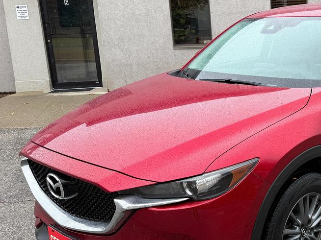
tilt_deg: -12.2
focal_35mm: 47
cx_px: 287
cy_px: 122
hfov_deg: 37.8
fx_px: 436
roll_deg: +1.3
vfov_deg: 30.9
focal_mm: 6.76
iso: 80
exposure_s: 1/622
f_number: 1.78
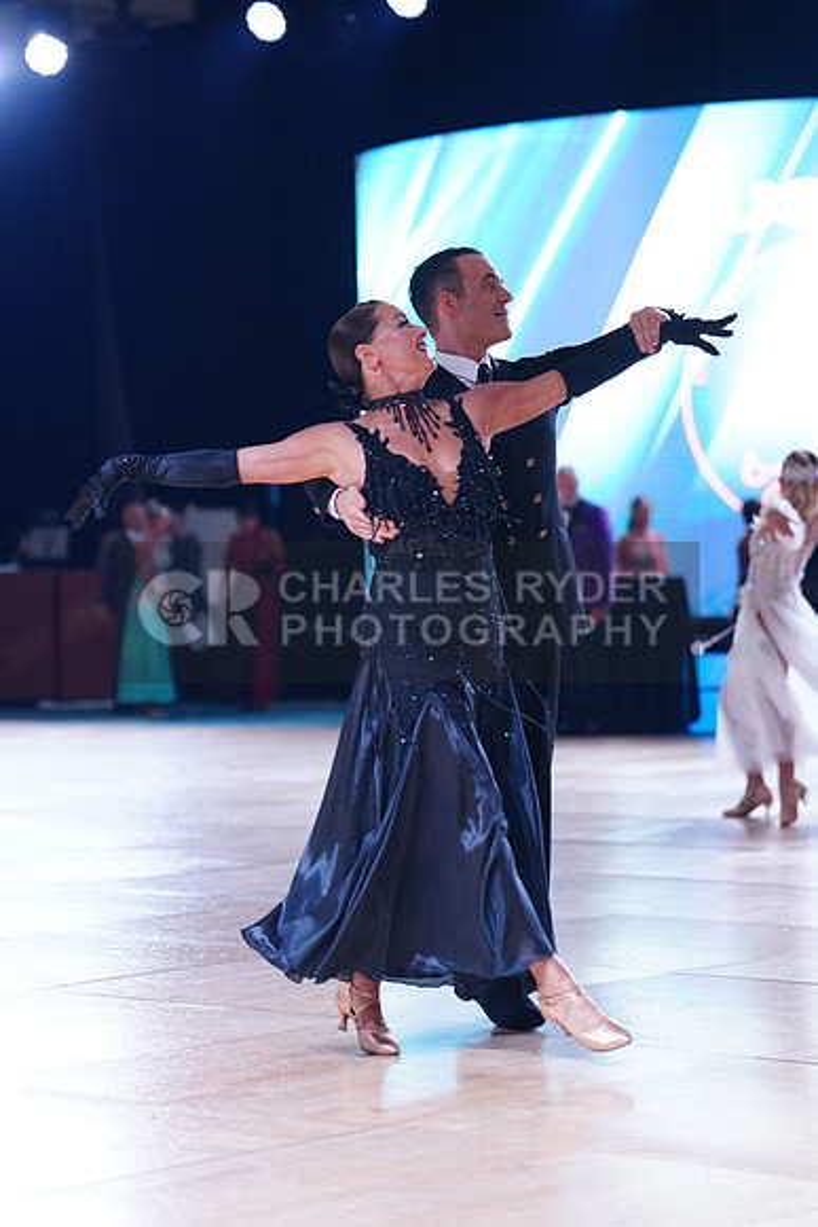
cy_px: 614
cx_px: 409
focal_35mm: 104
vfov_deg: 19.6
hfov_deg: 13.2
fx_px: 3542
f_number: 2.8
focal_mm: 104
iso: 1250
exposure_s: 1/500
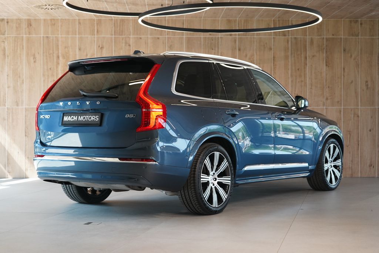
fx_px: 653
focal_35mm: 62
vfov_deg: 21.9
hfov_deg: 32.4
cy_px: 126
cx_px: 190
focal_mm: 62
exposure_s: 1/160
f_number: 5.6
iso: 3200
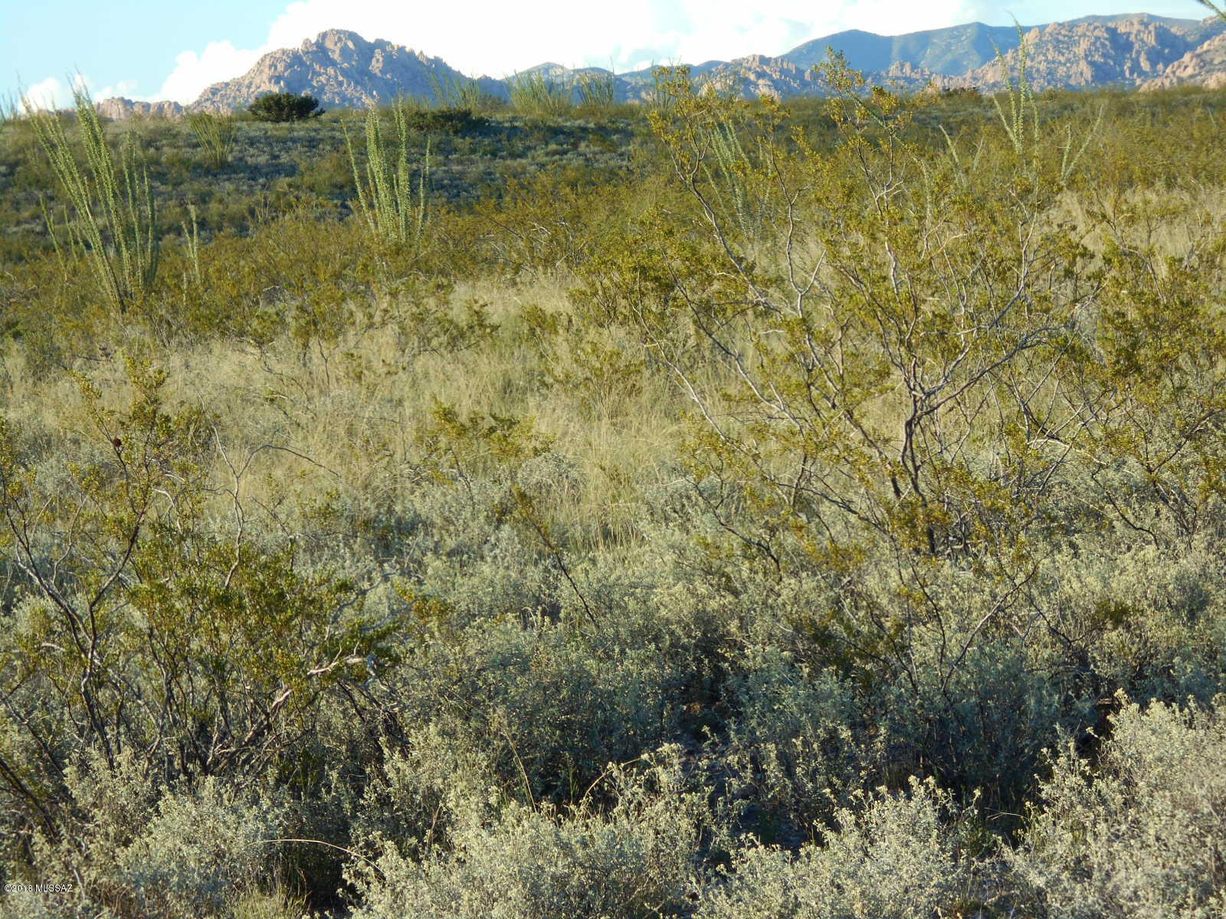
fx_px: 4604
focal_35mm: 130
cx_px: 613
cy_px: 460
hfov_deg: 15.2
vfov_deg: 11.4
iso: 80
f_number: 6.5
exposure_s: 1/80
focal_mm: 23
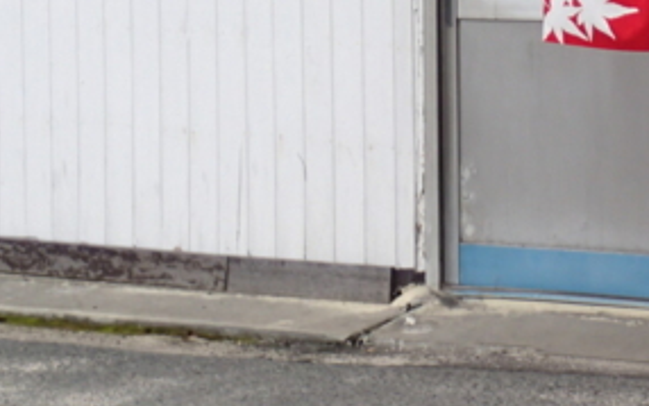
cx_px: 713
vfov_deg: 7.7
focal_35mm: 169
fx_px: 2990
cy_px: -45
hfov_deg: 12.2
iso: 100
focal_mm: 10.29
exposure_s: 1/160
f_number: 5
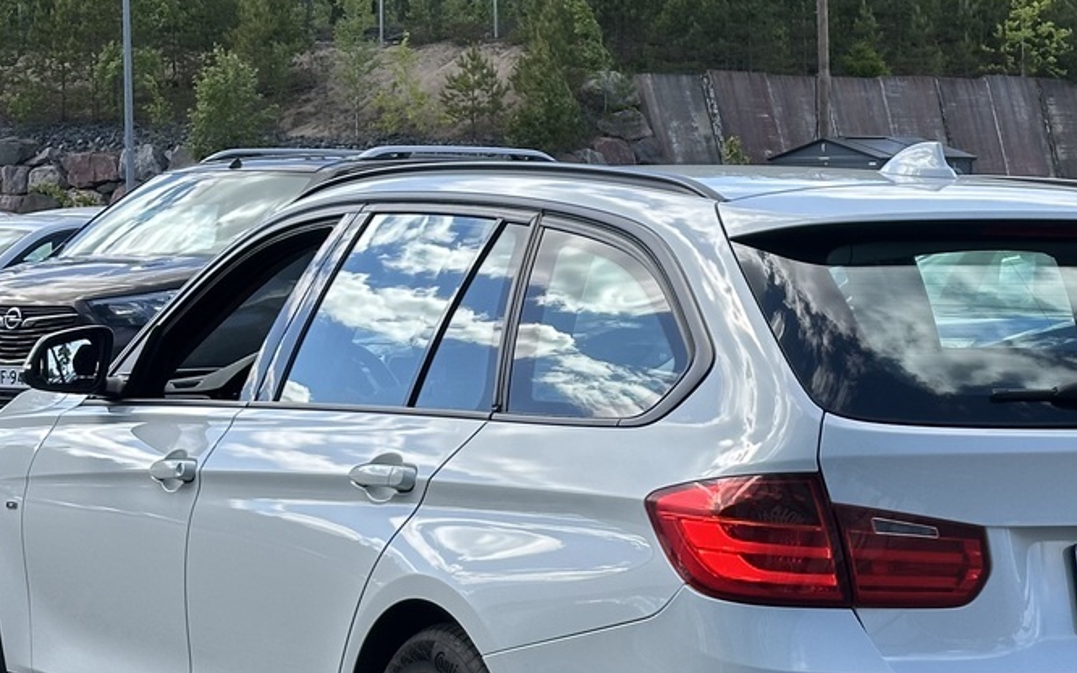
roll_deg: -0.4
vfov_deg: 11.9
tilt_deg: -3.9
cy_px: 398
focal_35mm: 110
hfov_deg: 18.9
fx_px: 3228
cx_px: 733
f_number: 1.78
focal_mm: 6.86
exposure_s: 1/1000
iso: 64
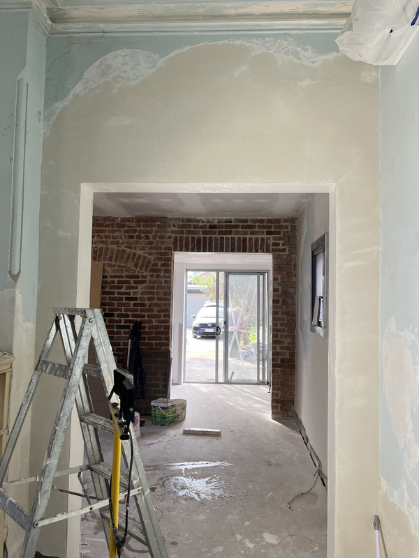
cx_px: 210
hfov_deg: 53.1
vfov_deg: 67.3
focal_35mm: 26
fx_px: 420
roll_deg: -0.9
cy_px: 279
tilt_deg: +2.3
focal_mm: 5.1
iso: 64
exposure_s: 1/100
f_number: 1.6
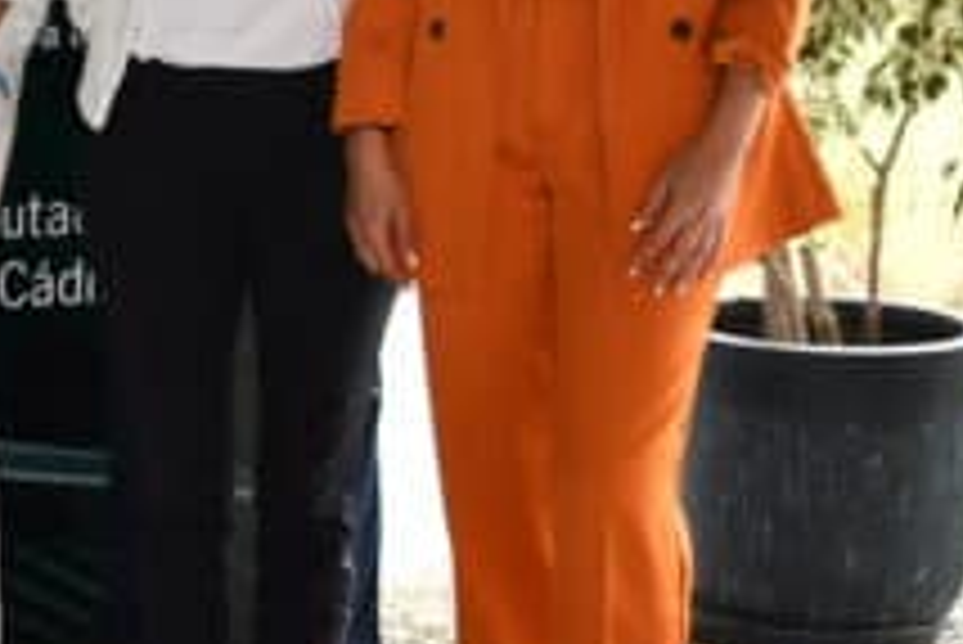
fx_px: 3935
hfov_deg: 13.2
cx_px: -502
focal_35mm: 147
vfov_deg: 9.2
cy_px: -92
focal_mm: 22
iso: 400
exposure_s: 1/100
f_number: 3.8
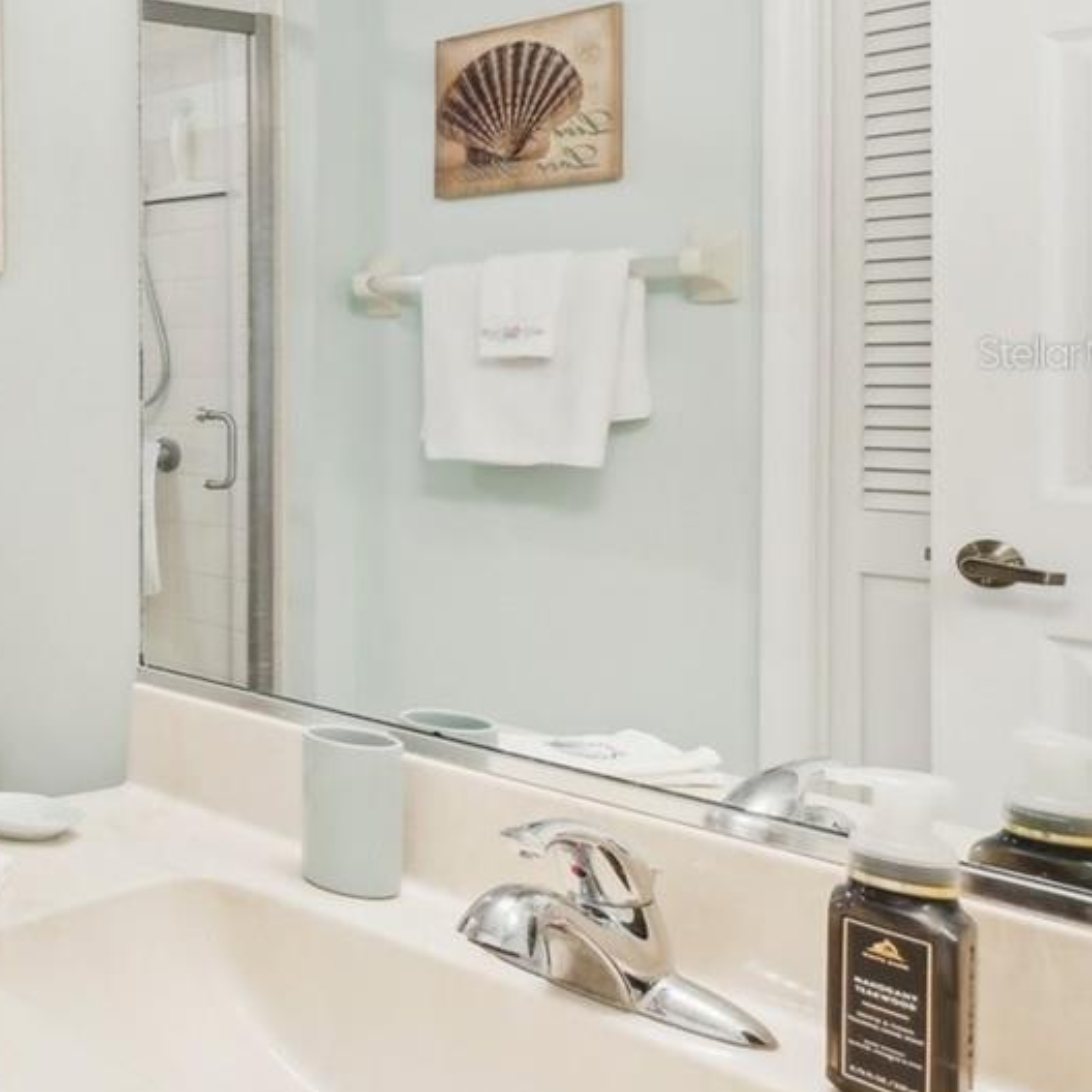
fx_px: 1285
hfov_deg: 30.0
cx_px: -492
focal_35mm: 36
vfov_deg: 45.3
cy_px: 353
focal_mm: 14
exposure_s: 1/15
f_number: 8
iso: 400
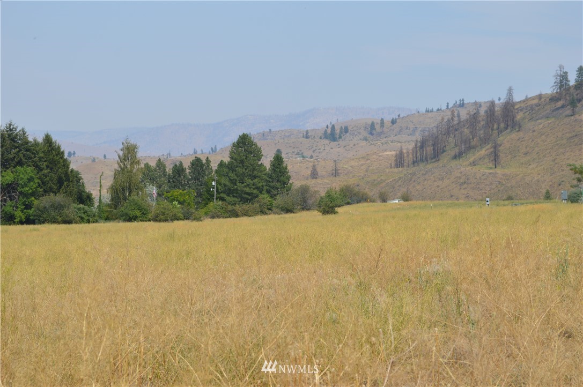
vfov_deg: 18.9
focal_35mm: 72
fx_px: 1165
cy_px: 194
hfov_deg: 28.1
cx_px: 292
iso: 100
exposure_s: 1/250
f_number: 8
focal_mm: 48
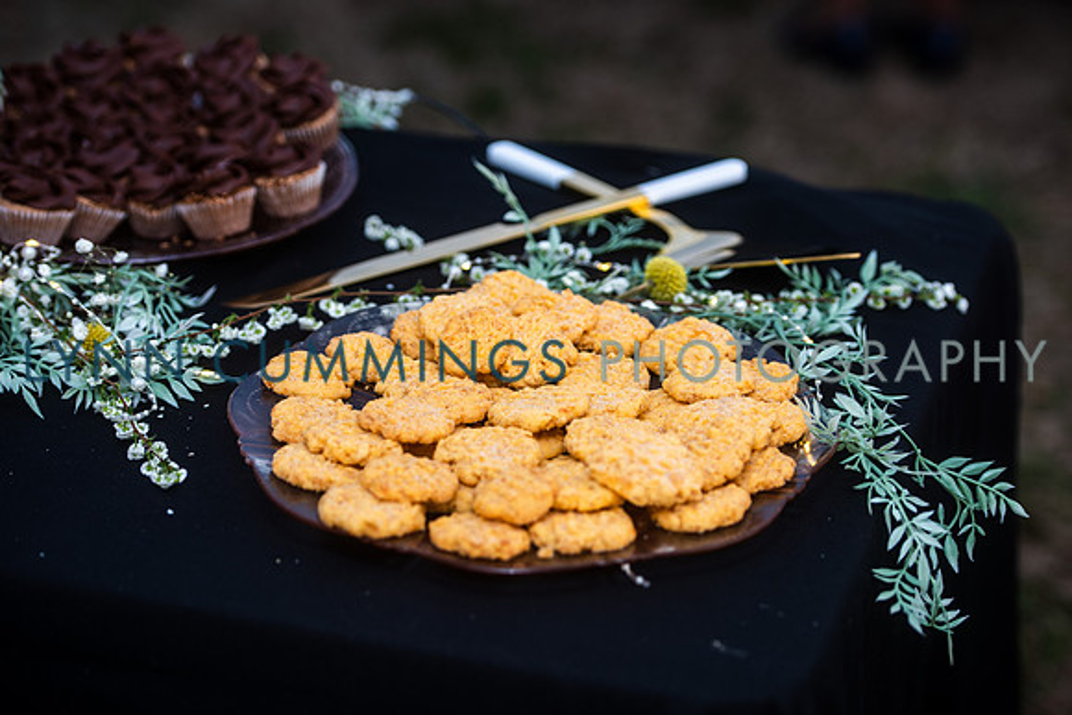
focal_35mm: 95
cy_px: 358
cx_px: 536
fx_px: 2829
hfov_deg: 21.5
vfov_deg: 14.4
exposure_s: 1/250
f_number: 3.5
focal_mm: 95
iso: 100
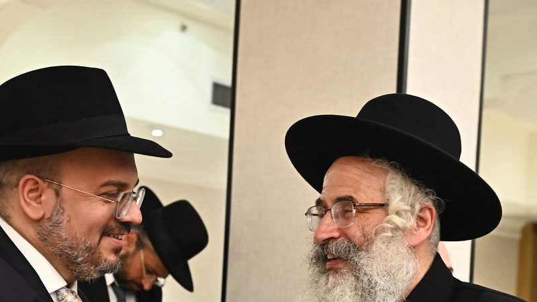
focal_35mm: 59
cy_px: 306
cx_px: 218
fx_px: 840
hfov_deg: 35.3
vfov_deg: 19.7
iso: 3200
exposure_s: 1/160
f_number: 3.5
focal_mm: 32
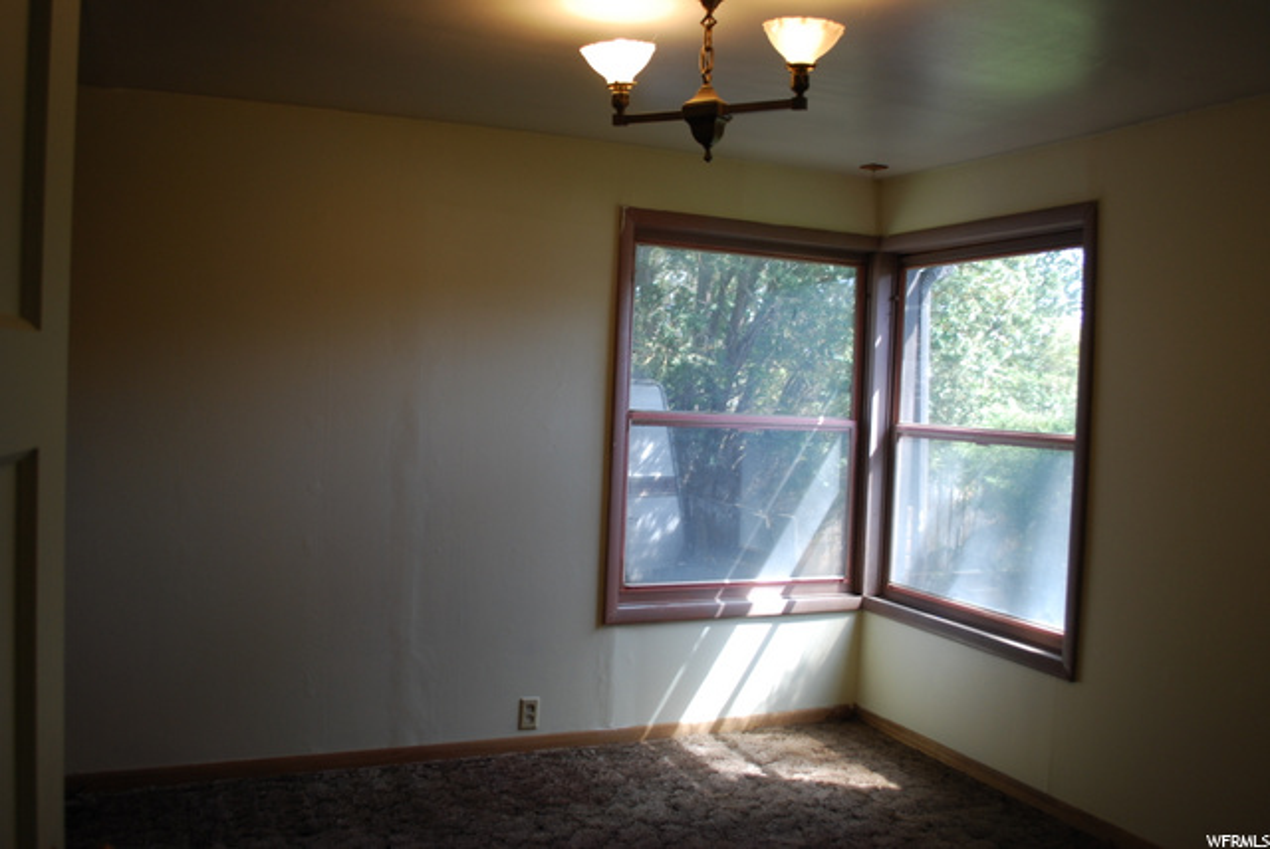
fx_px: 1059
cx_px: 635
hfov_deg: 61.9
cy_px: 424
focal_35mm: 30
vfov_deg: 43.7
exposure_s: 1/60
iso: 200
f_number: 3.8
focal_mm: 20
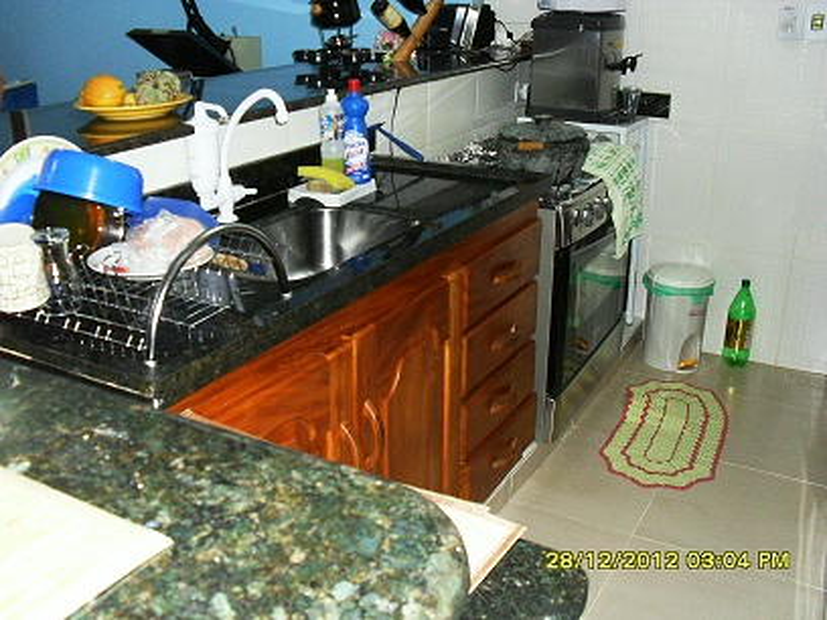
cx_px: 414
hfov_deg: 52.6
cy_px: 310
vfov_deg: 40.7
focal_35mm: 35
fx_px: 836
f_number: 3.2
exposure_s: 1/45
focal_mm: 6.3
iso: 200
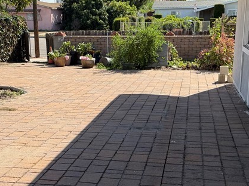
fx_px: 424
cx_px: 113
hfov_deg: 32.7
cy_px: 122
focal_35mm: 59
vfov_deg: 24.7
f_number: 1.78
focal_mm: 6.76
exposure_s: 1/3279
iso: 80
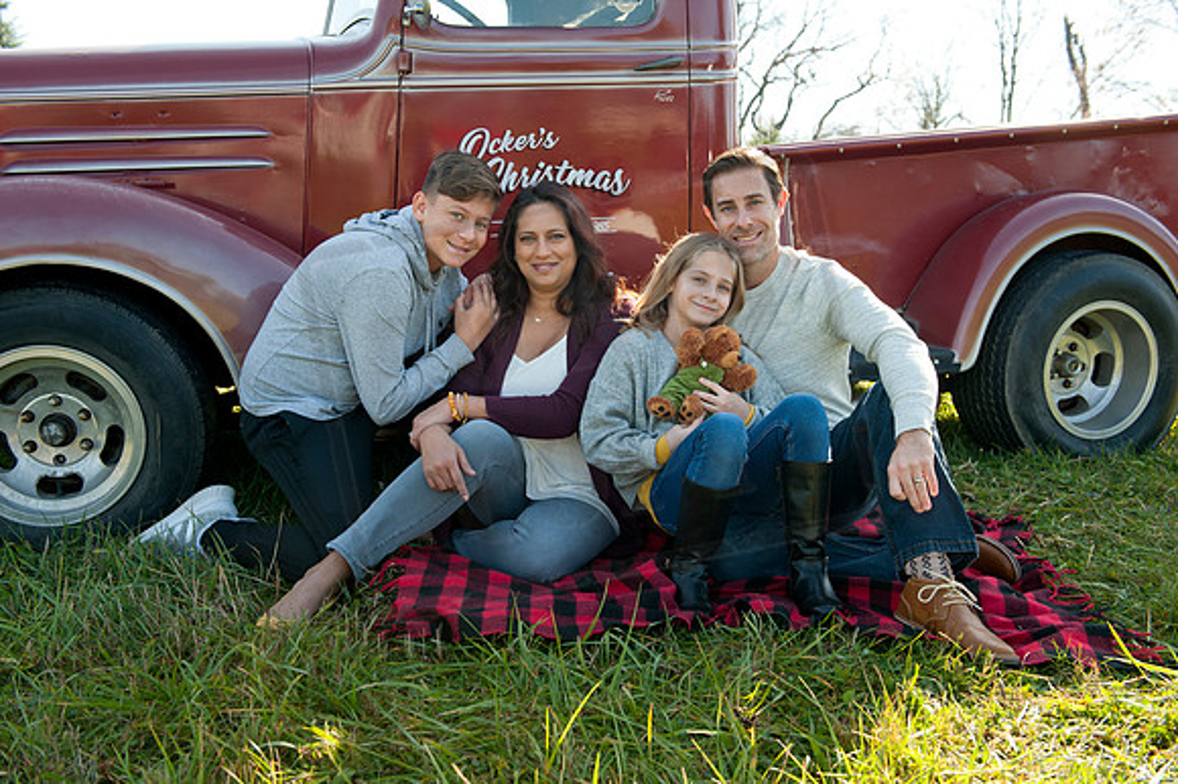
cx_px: 589
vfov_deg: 35.0
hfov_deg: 50.7
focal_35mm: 38
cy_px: 392
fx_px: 1243
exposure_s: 1/250
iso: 100
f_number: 5.6
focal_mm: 38
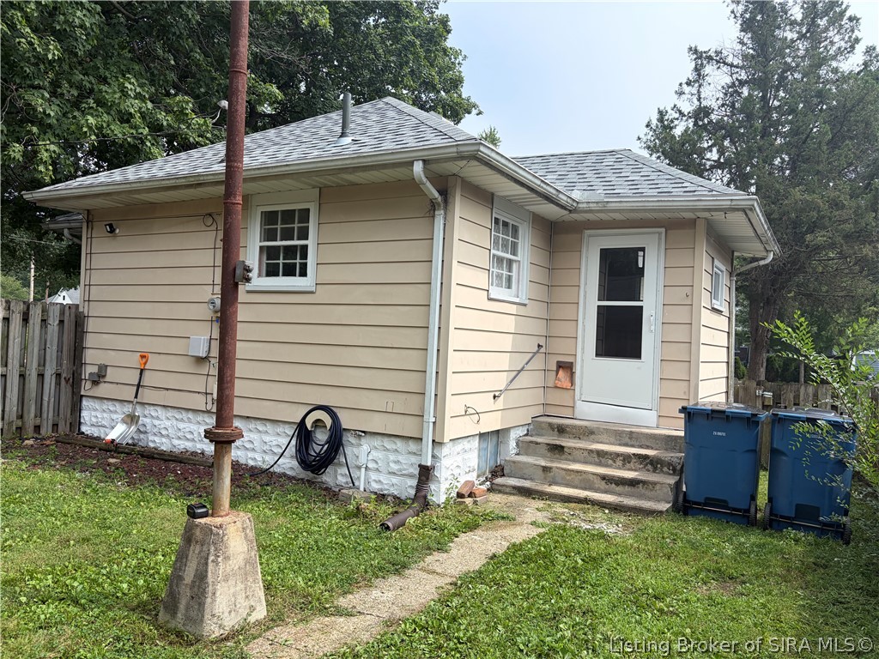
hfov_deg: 67.3
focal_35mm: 26
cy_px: 330
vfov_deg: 53.1
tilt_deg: +0.3
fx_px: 660
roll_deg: -3.2
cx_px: 440
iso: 50
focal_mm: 5.96
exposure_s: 1/1953
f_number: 1.6
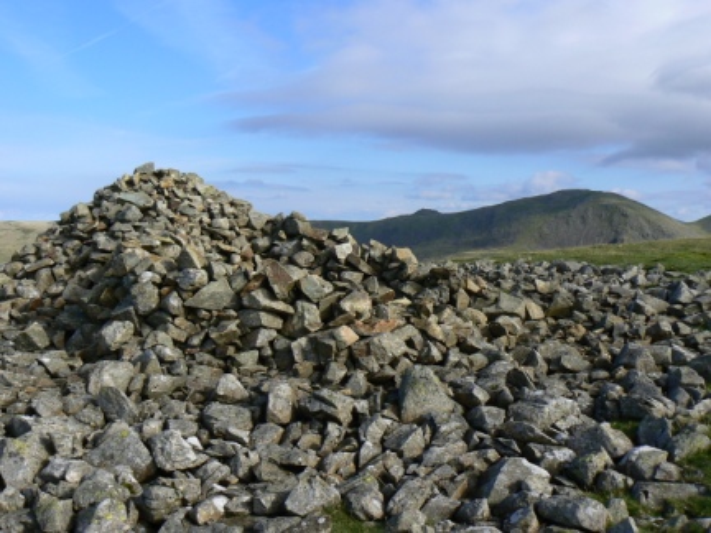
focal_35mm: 36
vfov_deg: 39.7
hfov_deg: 51.4
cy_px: 266
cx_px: 356
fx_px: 739
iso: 80
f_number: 6.3
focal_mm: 6
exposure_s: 1/500
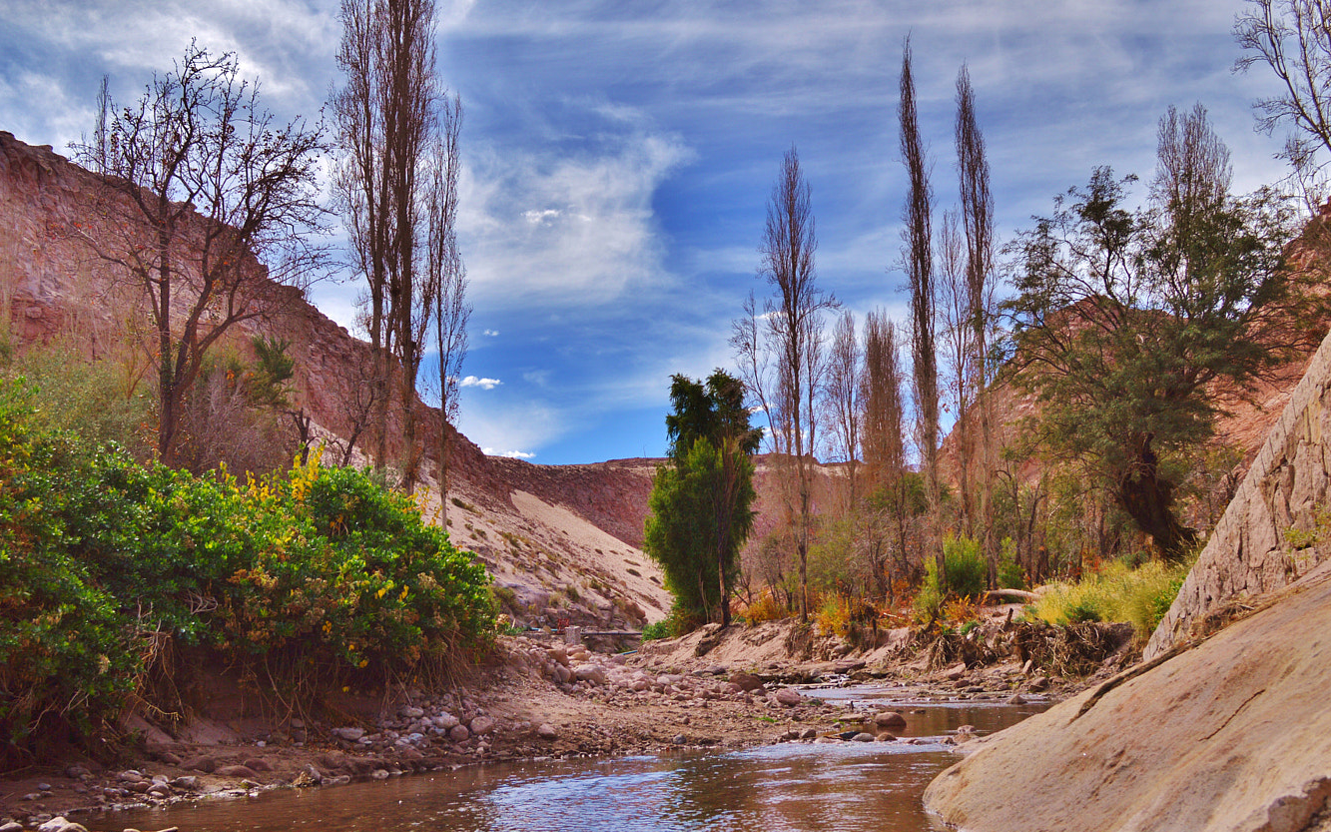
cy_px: 491
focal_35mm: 44
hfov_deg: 45.3
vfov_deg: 29.2
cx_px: 645
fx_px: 1596
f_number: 8
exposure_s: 1/640
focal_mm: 24
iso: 100
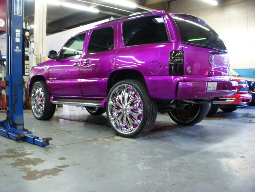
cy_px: 96
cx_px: 128
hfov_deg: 49.0
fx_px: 280
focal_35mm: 38
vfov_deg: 37.7
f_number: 3.3
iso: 400
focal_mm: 6.3
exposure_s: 1/8
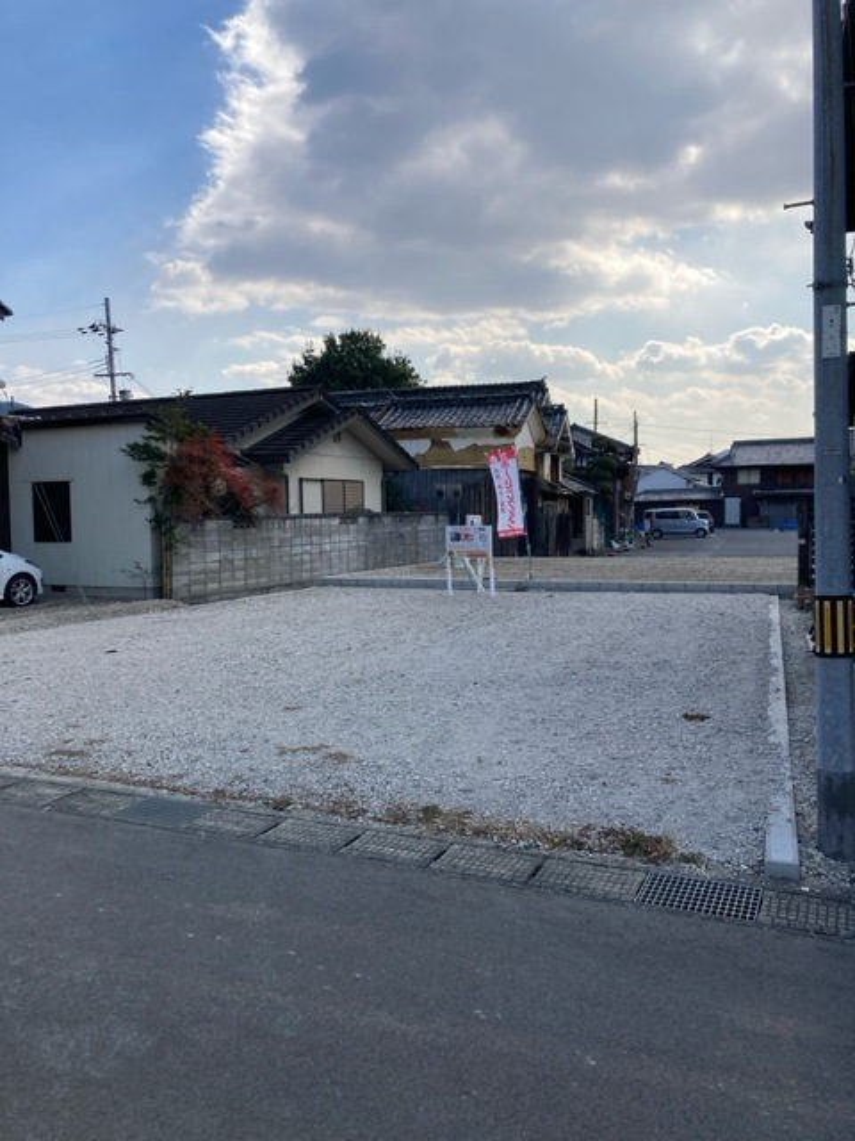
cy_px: 570
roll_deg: +0.0
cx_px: 428
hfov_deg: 49.7
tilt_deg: -4.9
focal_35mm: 28
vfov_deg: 63.4
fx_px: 922
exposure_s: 1/2433
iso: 20
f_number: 1.8
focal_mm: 3.99
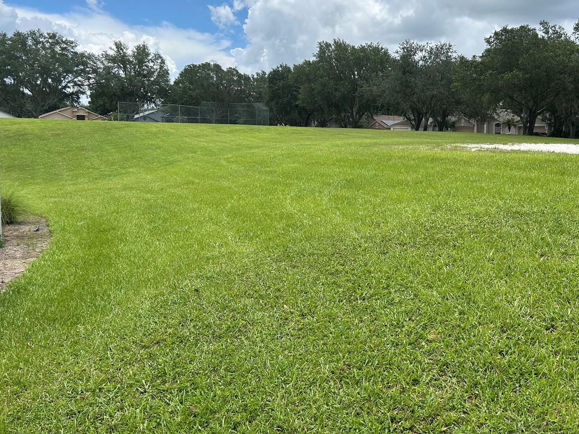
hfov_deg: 54.7
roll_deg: -1.0
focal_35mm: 33
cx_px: 361
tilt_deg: -4.7
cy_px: 183
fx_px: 552
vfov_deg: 42.8
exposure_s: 1/4274
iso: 50
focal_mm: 5.7
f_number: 1.5
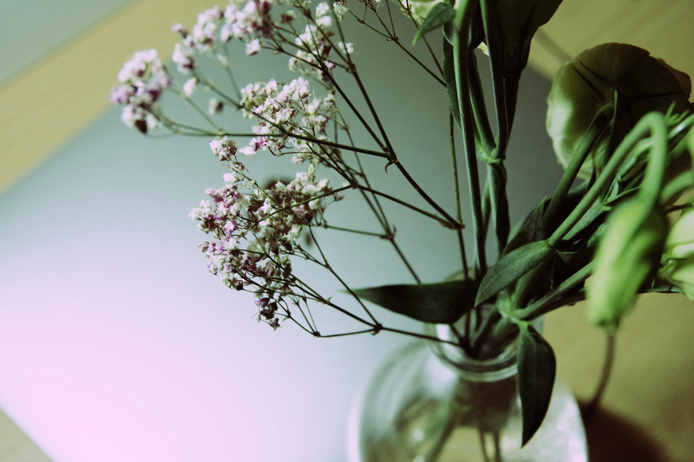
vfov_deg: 22.6
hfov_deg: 33.4
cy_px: 231
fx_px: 1156
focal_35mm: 60
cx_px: 347
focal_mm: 40
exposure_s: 1/50
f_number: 6.3
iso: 1600
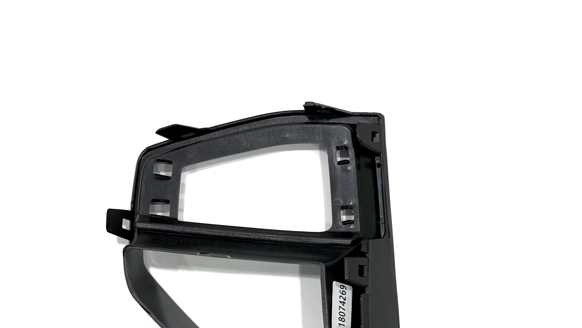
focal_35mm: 63
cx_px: 266
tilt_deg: -80.5
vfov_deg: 18.9
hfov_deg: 33.3
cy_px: 260
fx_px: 972
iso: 64
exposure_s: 1/342
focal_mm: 6.76
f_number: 1.78
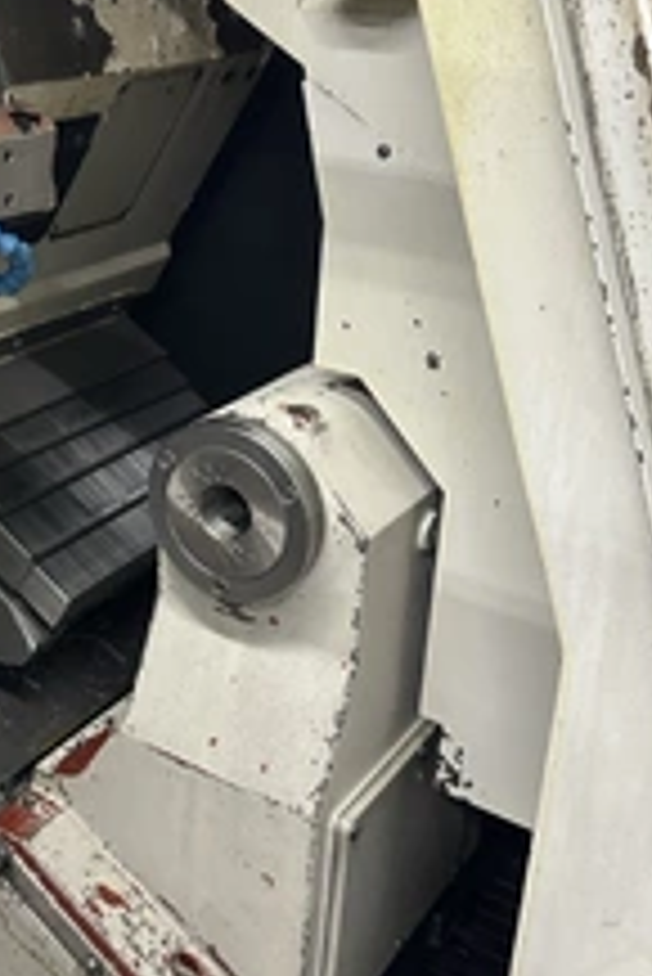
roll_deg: -1.5
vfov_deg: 42.6
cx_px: 108
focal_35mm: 46
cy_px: 423
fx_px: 1248
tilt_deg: -19.9
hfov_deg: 28.5
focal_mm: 6.86
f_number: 1.78
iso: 400
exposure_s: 1/60
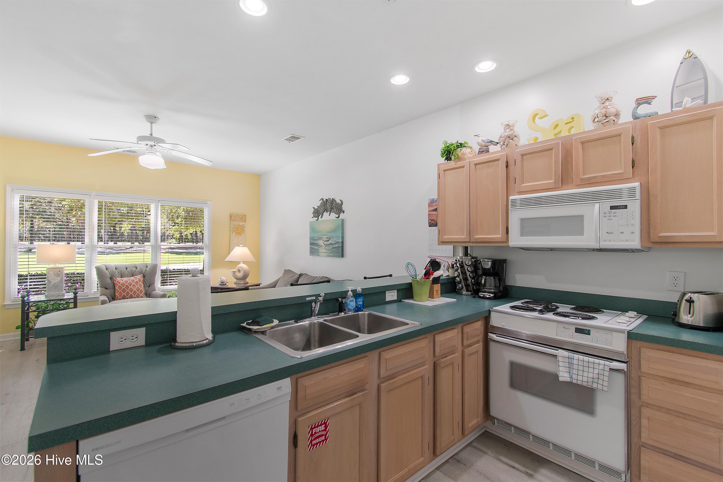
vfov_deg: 77.3
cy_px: 241
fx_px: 301
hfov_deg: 100.4
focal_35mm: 15
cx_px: 362
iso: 100
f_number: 4.5
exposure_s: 1/2
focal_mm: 10
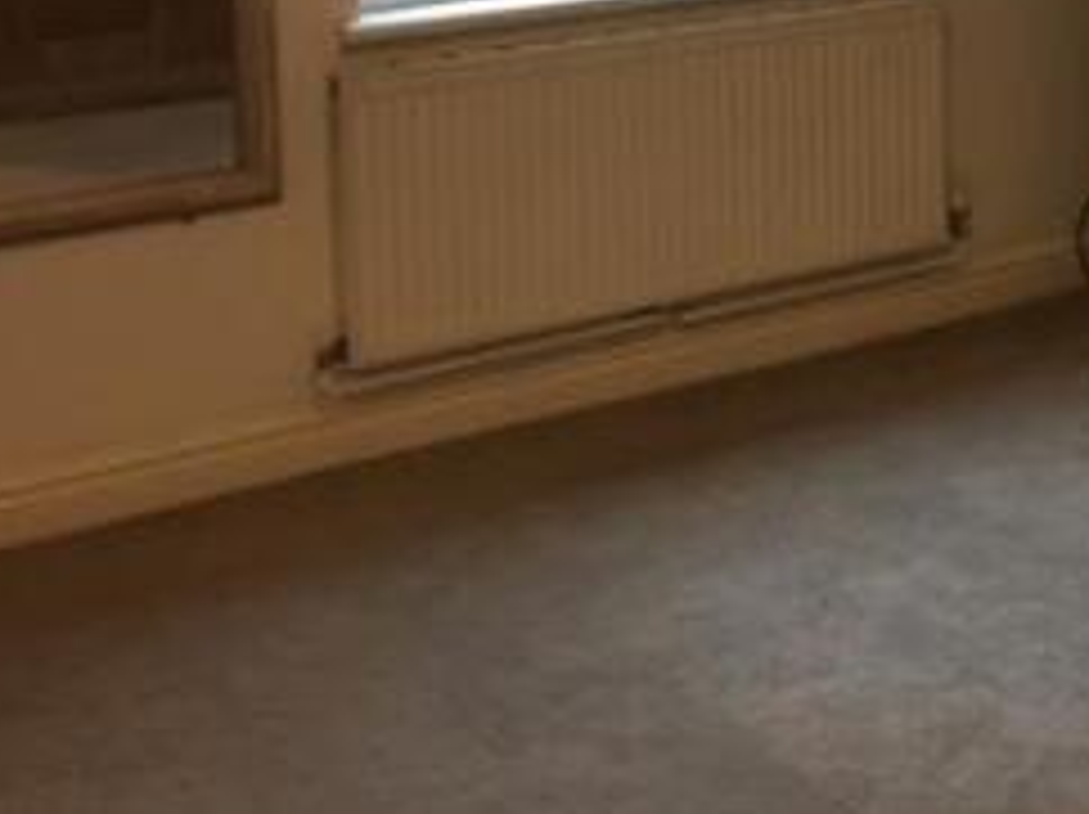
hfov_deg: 26.7
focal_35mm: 70
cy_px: -160
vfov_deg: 19.7
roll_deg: +0.2
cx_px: 1024
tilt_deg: -6.3
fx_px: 2200
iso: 200
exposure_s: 1/17
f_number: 2.2
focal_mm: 4.15
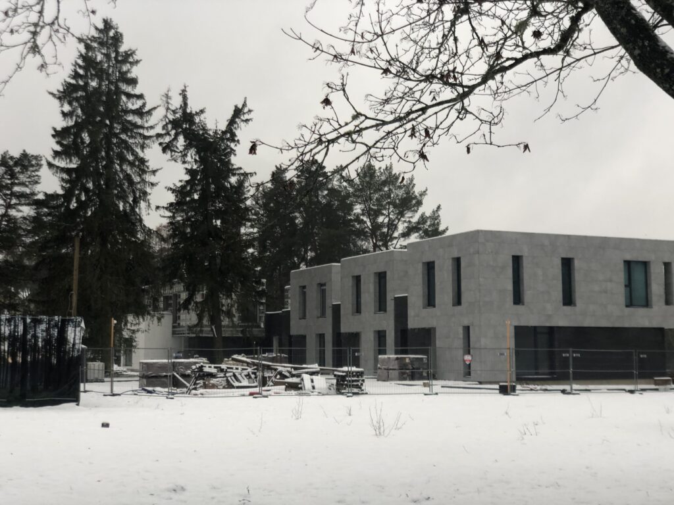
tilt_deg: +5.5
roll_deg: +2.0
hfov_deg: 36.8
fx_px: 1012
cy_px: 252
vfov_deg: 28.0
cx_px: 337
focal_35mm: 52
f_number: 2.4
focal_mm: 6
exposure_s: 1/60
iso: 20
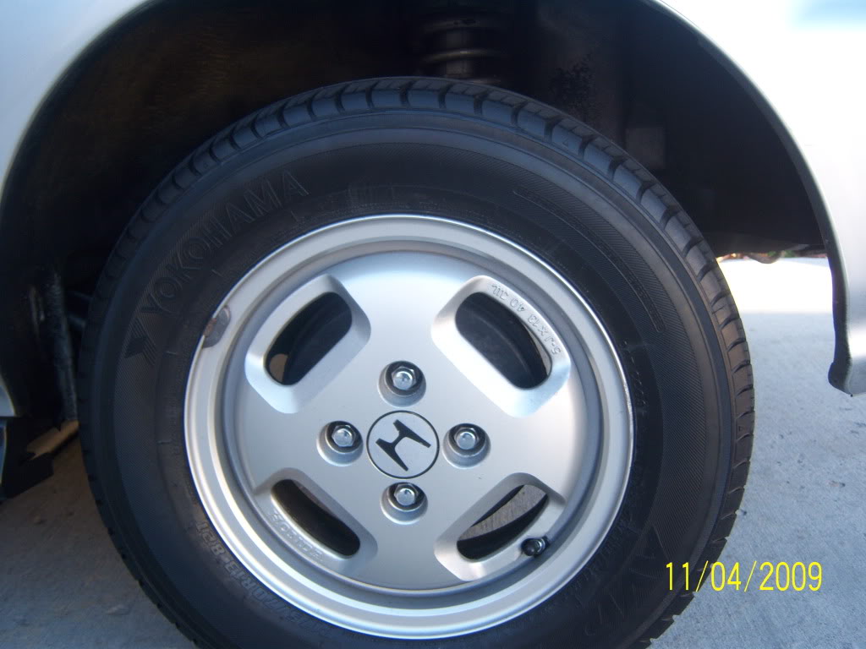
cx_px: 433
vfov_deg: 39.7
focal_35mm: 36
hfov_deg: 51.4
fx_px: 901
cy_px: 324
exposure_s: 1/80
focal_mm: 7.5
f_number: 2.8
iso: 80
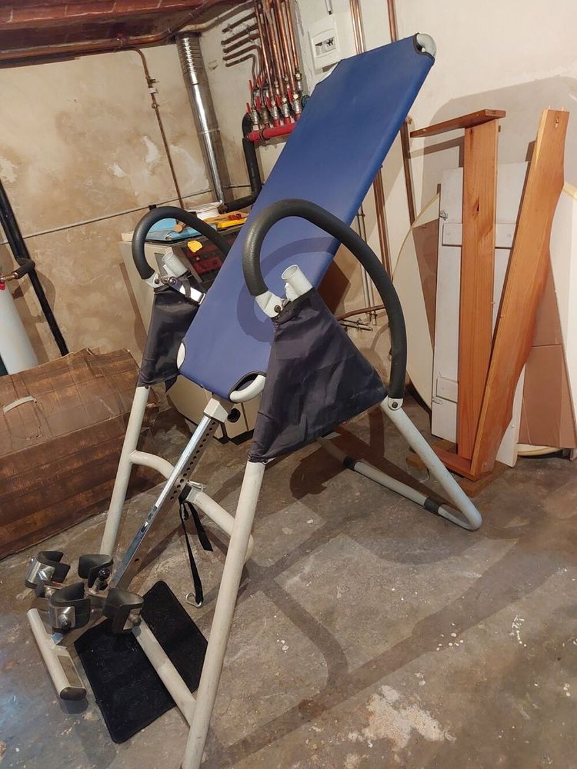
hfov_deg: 54.9
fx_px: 556
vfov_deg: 69.4
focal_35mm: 25
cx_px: 288
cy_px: 384
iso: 800
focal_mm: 5.23
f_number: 1.8
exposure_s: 1/25
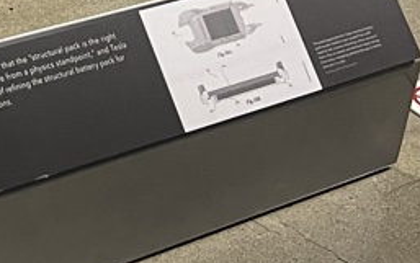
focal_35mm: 137
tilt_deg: -19.3
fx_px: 1569
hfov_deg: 14.2
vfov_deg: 8.8
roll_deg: -4.8
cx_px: -229
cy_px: -345
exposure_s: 1/60
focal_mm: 5.7
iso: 250
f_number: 1.5
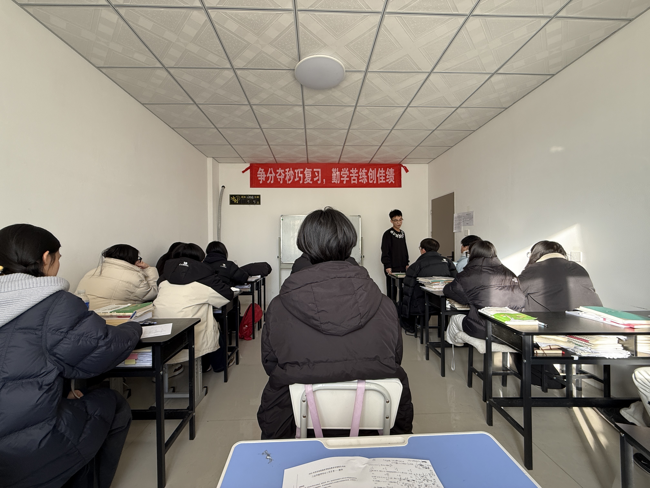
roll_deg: +0.5
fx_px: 263
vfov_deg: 85.7
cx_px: 325
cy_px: 244
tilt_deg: -0.1
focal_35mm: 14
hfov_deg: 102.1
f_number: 2.2
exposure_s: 1/99
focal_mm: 2.22
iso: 125
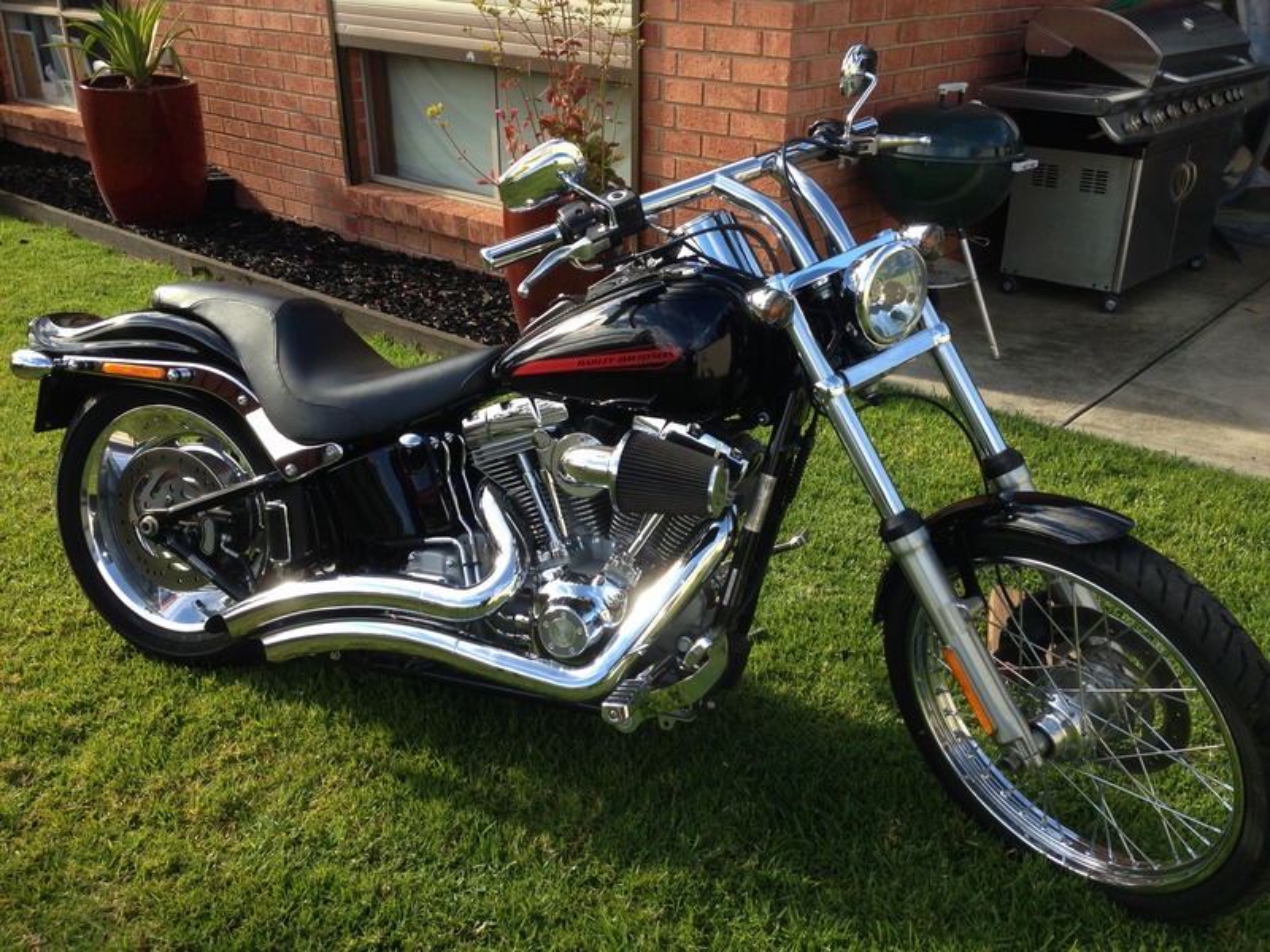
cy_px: 476
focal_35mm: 33
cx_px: 635
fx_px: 1211
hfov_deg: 55.4
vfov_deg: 42.9
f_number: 2.4
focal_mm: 4.12
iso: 50
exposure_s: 1/350
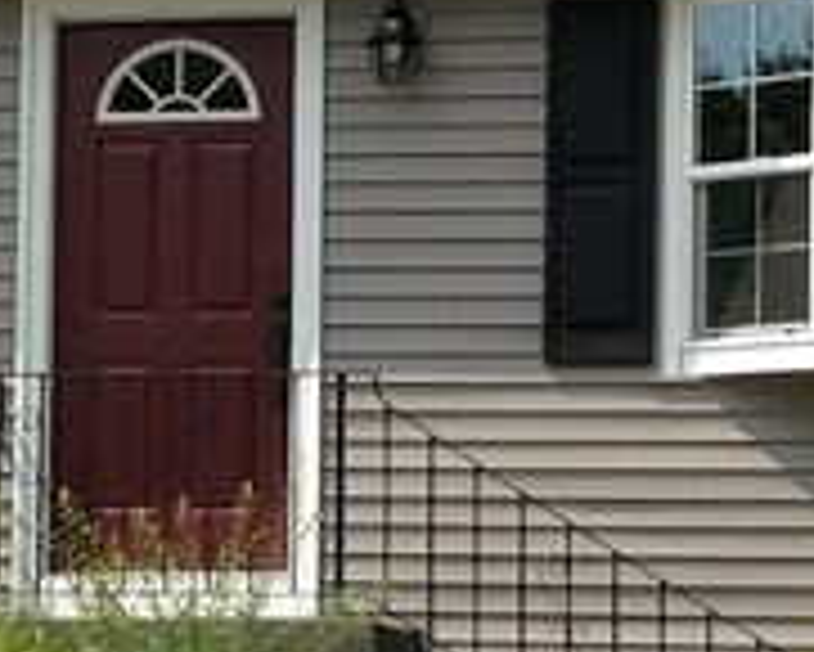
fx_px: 4387
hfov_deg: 10.5
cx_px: -67
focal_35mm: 182
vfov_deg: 8.5
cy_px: 468
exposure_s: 1/752
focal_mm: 3.3
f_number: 2.4
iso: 25
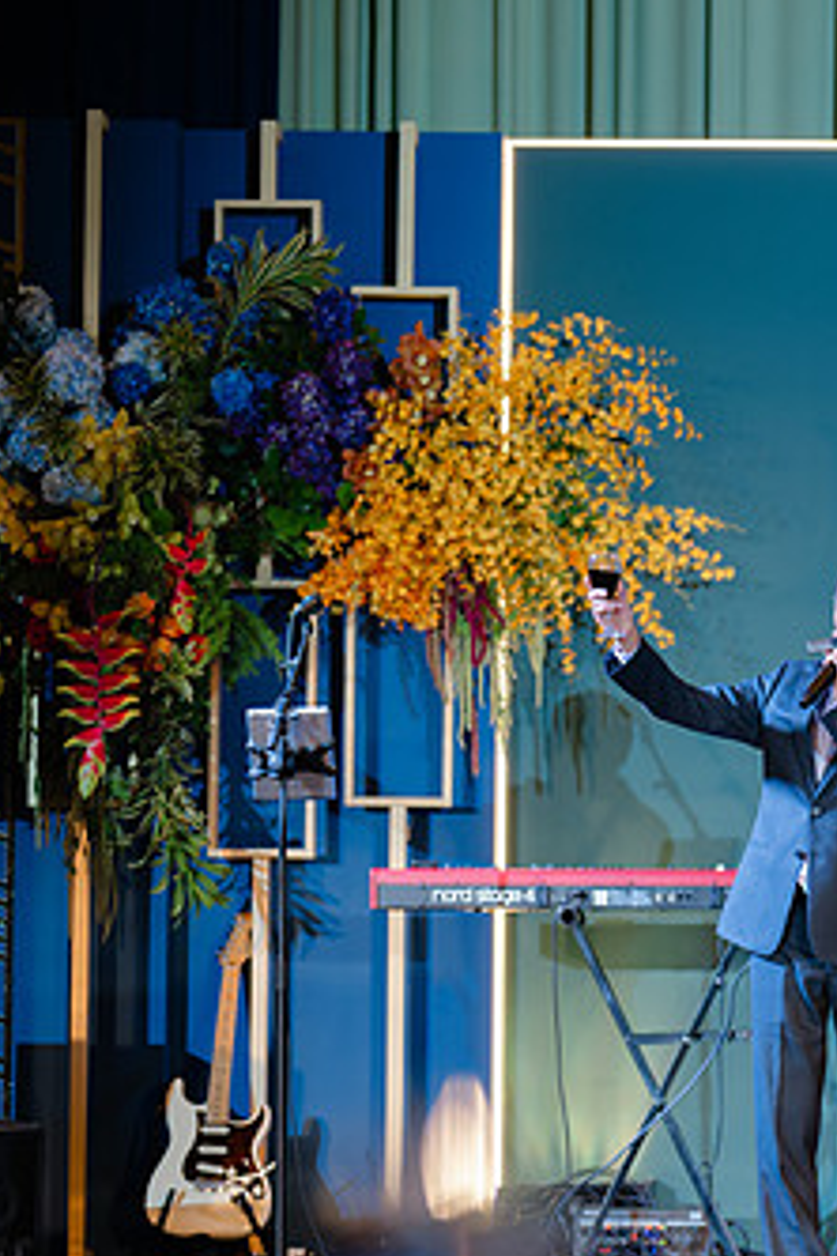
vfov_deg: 13.9
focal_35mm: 148
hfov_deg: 9.2
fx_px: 5161
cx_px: 976
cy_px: 688
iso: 100
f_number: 1.2
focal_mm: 85
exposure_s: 1/125
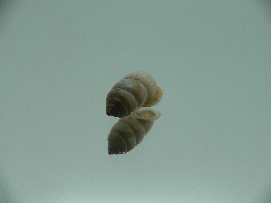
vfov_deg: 40.7
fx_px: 274
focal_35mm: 35
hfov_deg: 52.6
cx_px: 136
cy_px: 102
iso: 80
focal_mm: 4.6
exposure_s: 1/60
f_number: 2.8
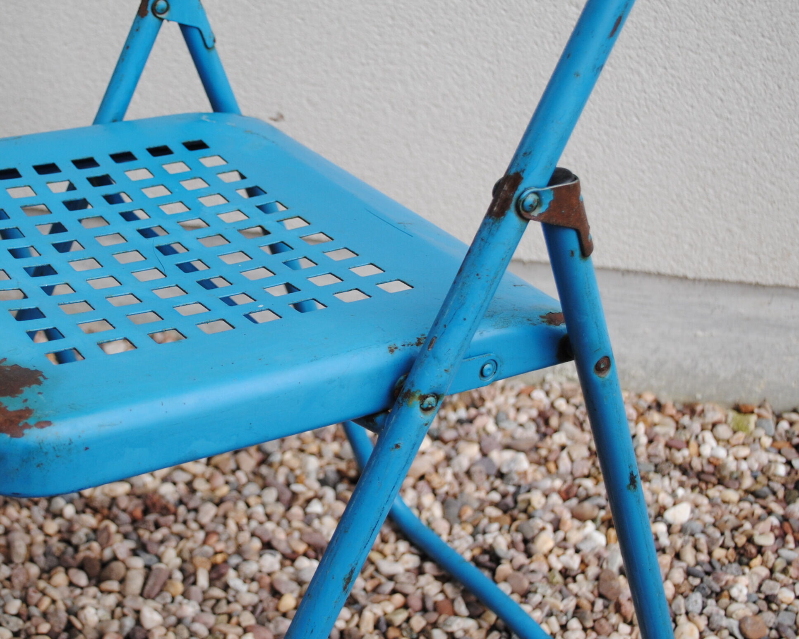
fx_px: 1301
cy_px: 305
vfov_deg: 27.6
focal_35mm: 55
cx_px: 241
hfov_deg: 33.7
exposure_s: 1/80
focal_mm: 26
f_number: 4.2
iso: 200
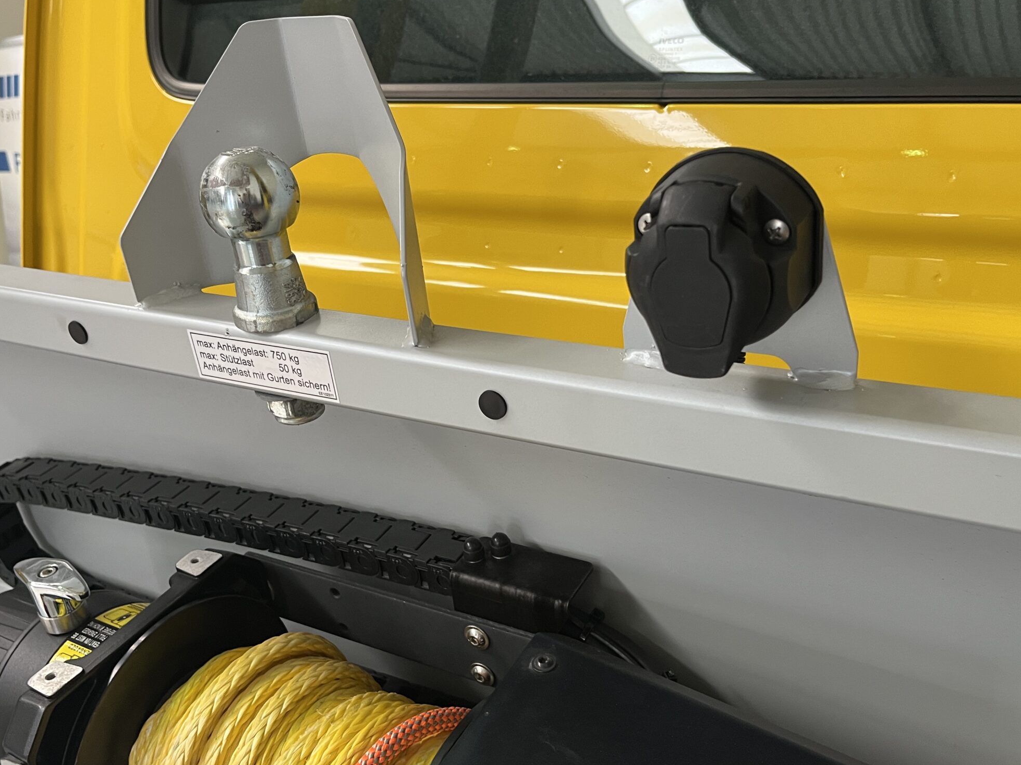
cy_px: 436
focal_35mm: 34
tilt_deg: -20.1
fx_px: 1003
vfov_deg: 41.7
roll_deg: +1.9
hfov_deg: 54.0
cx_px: 500
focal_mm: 5.1
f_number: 1.6
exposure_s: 1/50
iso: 200
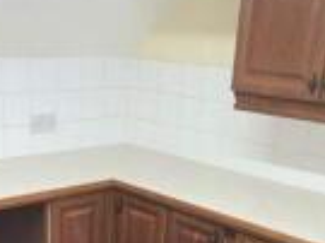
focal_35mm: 56
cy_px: 297
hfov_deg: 34.2
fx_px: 525
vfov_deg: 23.6
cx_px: 126
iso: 200
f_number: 1.9
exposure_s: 1/100
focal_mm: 2.2
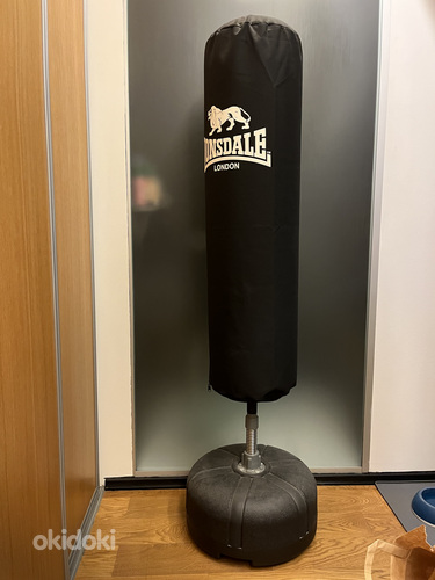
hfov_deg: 53.1
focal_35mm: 26
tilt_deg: -8.1
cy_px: 290
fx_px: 436
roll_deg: +0.4
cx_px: 218
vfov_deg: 67.3
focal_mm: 5.1
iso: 500
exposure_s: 1/50
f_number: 1.6
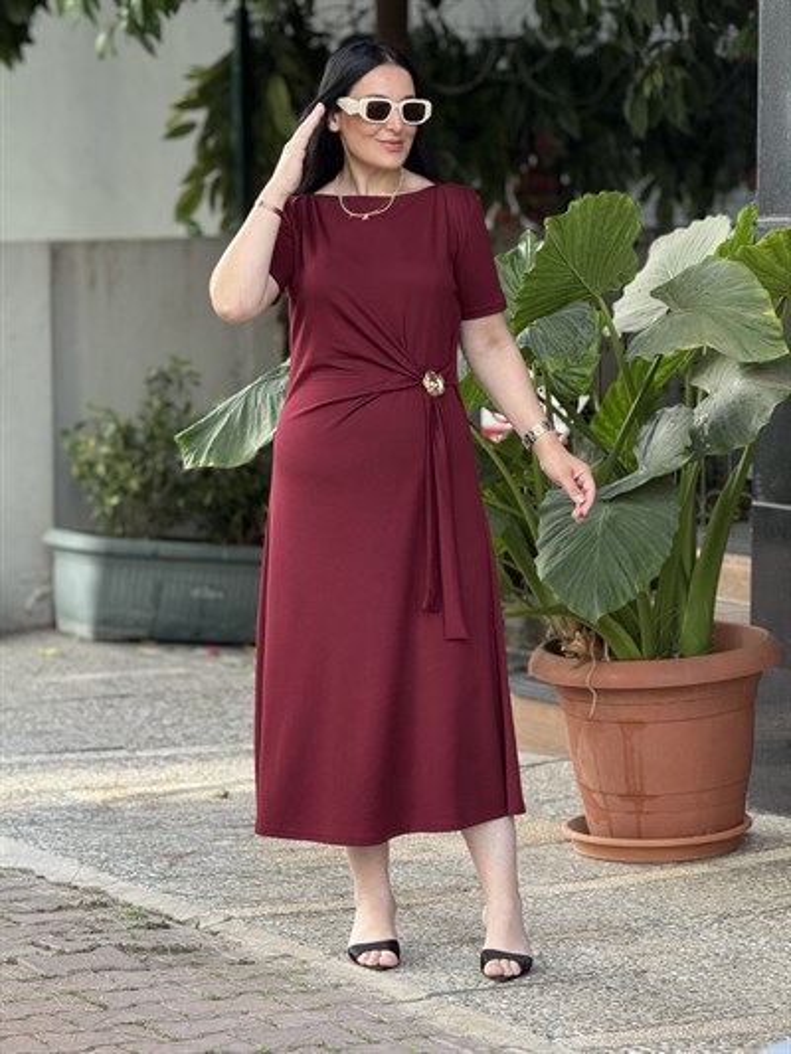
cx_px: 396
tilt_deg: -5.2
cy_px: 527
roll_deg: -0.1
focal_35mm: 120
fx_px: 3655
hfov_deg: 12.4
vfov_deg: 16.4
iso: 160
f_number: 2.8
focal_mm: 15.66
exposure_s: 1/99
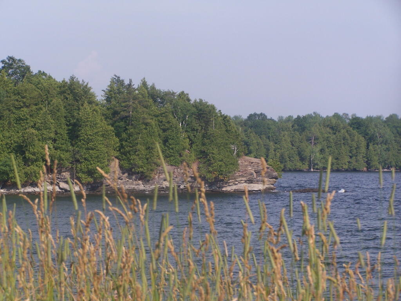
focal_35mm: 117
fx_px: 1355
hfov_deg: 16.8
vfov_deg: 12.7
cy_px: 150
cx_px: 200
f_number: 4.5
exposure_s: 1/640
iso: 80
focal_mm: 19.4
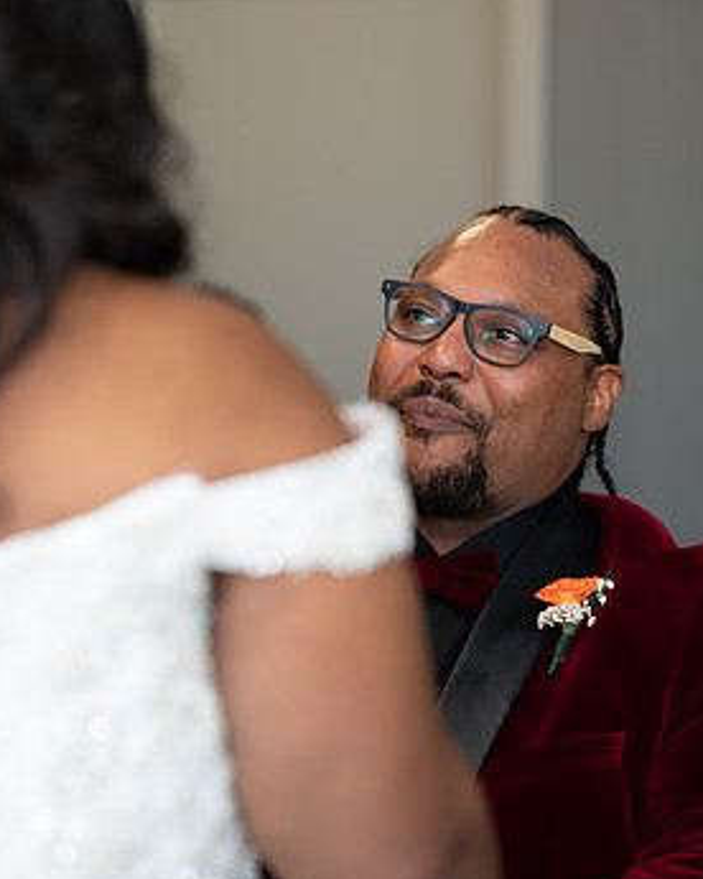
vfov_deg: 14.4
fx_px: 3485
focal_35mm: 134
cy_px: 490
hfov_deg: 11.5
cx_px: 464
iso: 640
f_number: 2
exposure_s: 1/400
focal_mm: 85
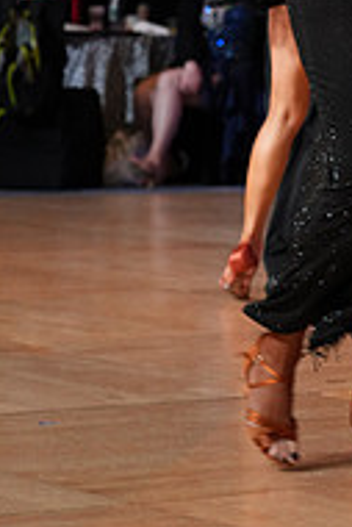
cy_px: -100
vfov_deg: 9.7
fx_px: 3045
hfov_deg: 6.5
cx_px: 531
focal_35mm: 208
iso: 2000
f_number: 4
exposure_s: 1/200
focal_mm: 68
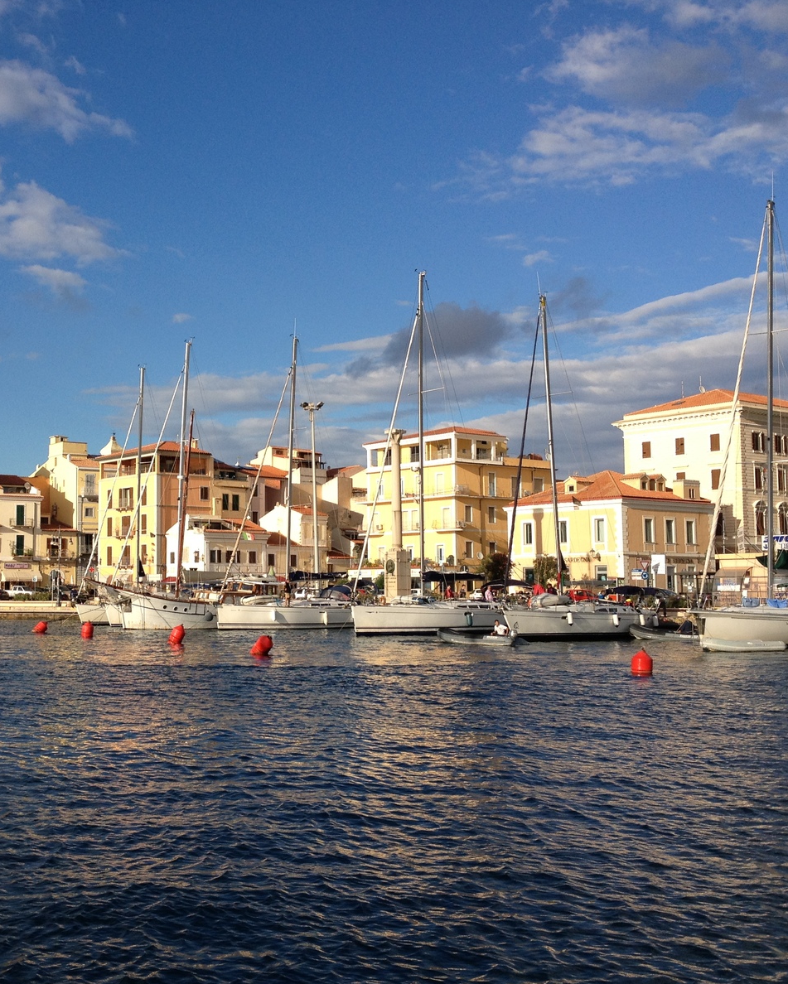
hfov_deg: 32.4
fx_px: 1340
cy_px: 494
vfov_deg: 40.3
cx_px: 237
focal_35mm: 46
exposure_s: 1/1577
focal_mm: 4.28
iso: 64
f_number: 2.4
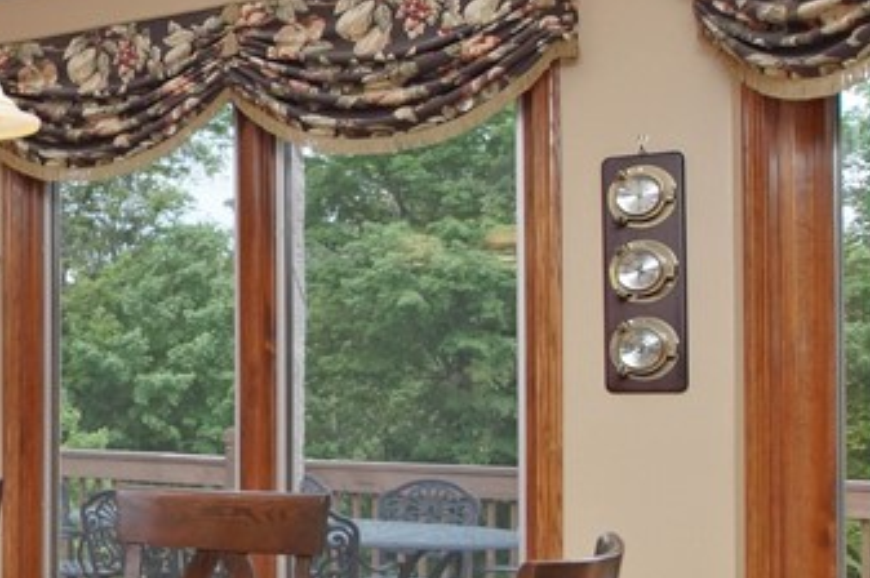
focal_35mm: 58
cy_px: 364
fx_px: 1400
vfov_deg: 23.3
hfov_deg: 29.8
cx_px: -163
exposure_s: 1/100
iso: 400
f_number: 4.5
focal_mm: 12
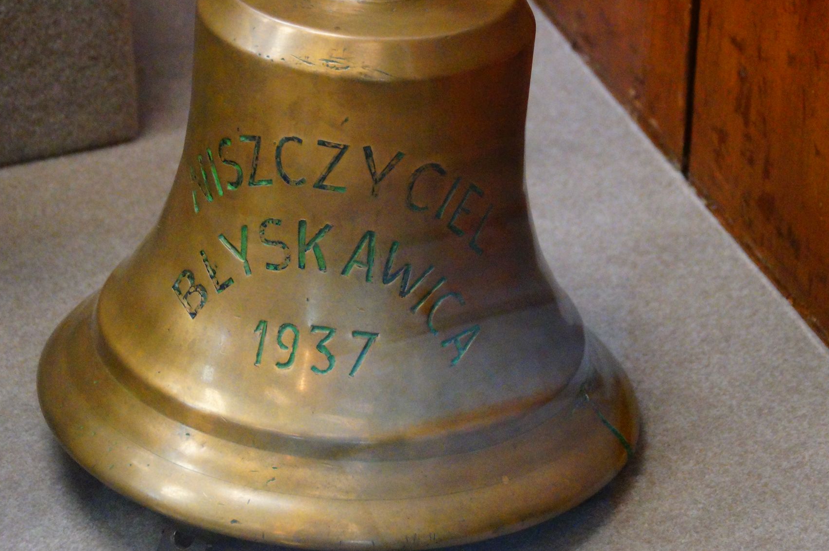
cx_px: 362
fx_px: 2831
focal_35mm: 123
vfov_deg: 11.1
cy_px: 296
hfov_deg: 16.7
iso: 3200
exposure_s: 1/60
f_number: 5
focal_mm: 70
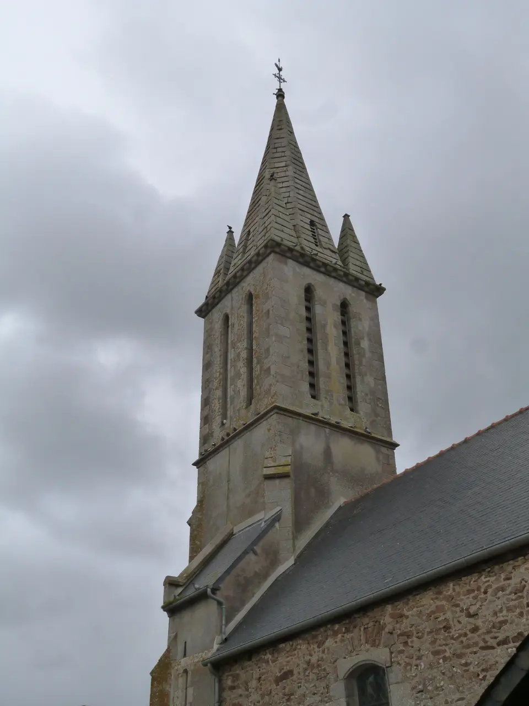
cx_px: 264
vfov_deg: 49.0
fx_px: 774
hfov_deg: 37.7
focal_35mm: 38
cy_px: 353
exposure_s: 1/400
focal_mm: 6.7
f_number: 5.6
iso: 160
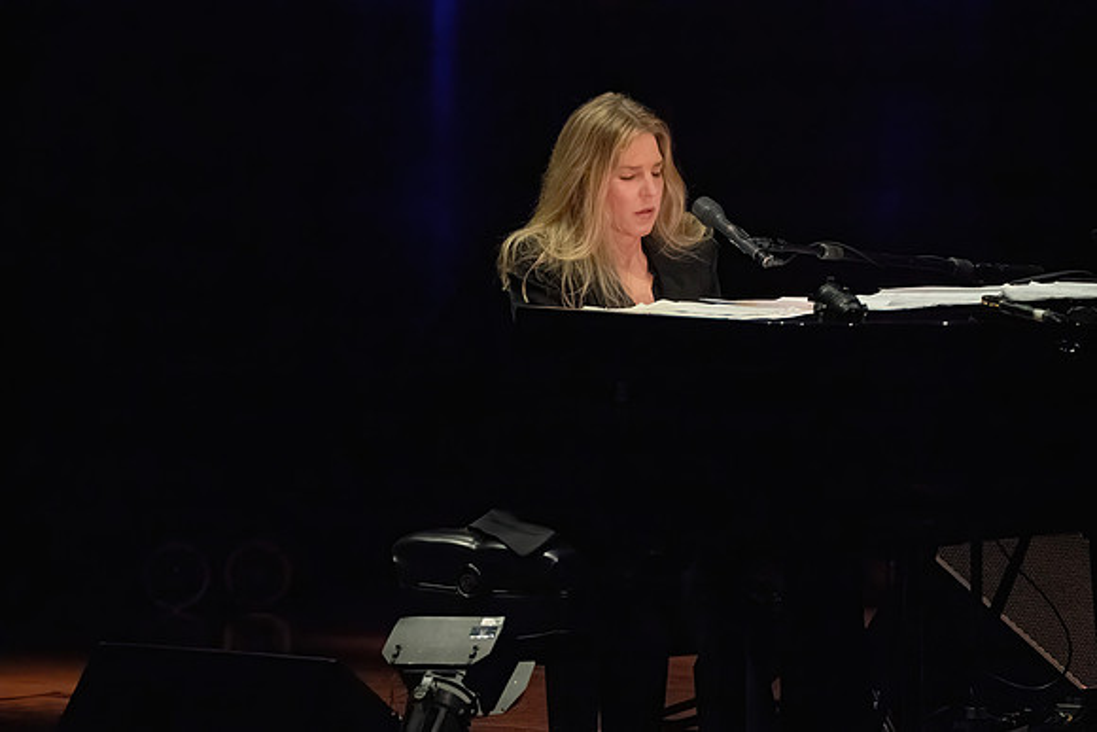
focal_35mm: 453
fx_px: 13820
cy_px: 415
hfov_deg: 4.5
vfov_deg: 3.0
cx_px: 622
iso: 20000
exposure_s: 1/320
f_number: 8
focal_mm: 400
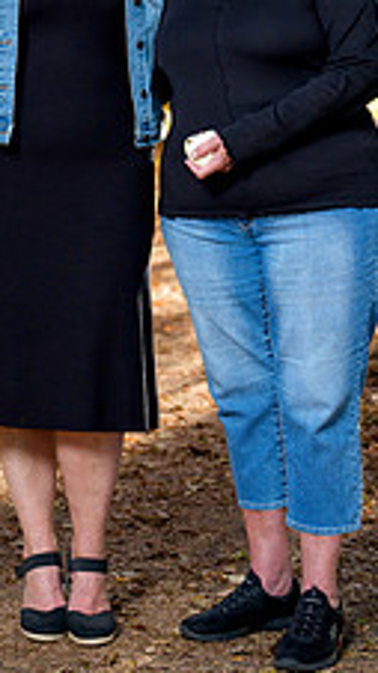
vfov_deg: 14.6
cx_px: 63
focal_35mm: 146
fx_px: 2603
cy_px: 146
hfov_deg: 8.3
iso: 400
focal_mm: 70
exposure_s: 1/160
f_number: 3.5
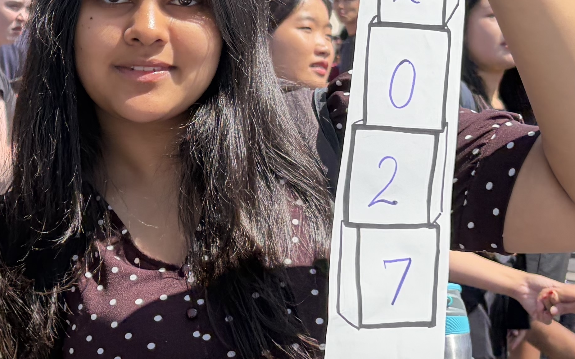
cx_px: -70
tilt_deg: -1.1
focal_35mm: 85
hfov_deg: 22.8
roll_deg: -0.1
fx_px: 1332
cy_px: 104
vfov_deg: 15.3
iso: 64
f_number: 1.6
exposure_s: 1/1587
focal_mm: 5.96
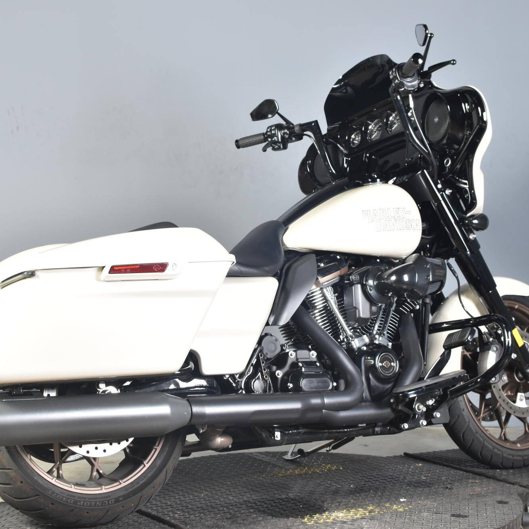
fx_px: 1170
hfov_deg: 25.5
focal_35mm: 68
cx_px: 243
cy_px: 262
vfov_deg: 25.5
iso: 400
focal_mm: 35
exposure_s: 1/60
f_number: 6.3
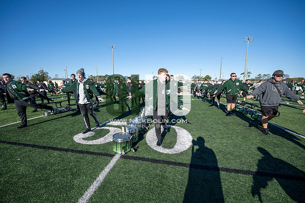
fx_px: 127
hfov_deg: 100.4
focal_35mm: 15
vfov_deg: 77.4
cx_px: 148
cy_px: 101
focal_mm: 14
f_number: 4
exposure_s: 1/2000
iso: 160
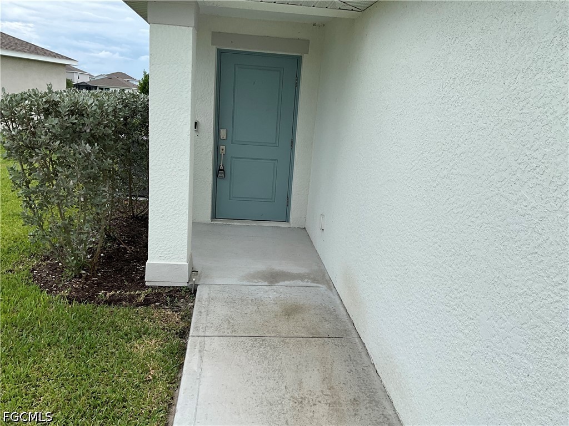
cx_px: 284
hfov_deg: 61.7
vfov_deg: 48.2
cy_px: 213
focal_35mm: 29
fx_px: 477
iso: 25
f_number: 1.8
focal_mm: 3
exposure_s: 1/1121
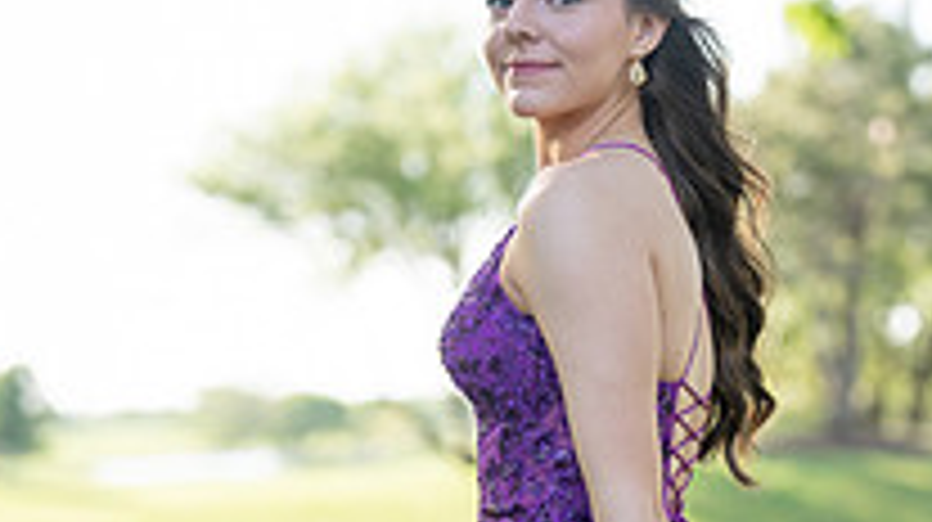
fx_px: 2815
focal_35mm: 114
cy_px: 459
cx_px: 572
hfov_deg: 18.8
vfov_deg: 10.5
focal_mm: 50
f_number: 1.8
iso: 160
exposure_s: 1/1000
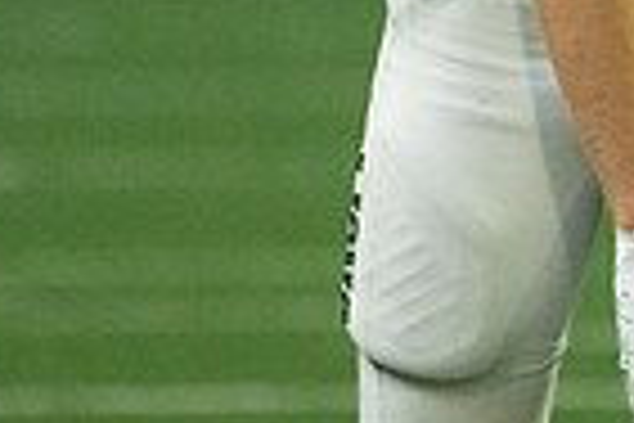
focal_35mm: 1561
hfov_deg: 1.3
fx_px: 27489
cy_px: -412
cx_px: 877
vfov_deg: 0.9
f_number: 5.6
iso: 10000
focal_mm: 379
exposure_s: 1/1000
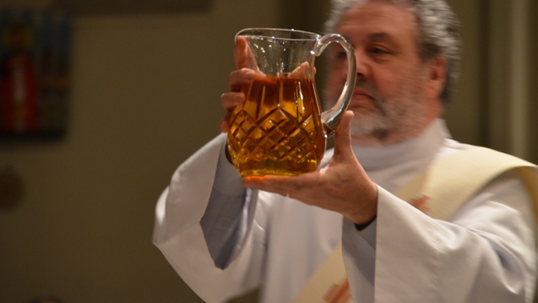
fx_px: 4493
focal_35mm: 315
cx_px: 269
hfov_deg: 6.9
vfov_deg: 3.9
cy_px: 140
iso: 1600
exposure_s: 1/15
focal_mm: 200
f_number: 5.6
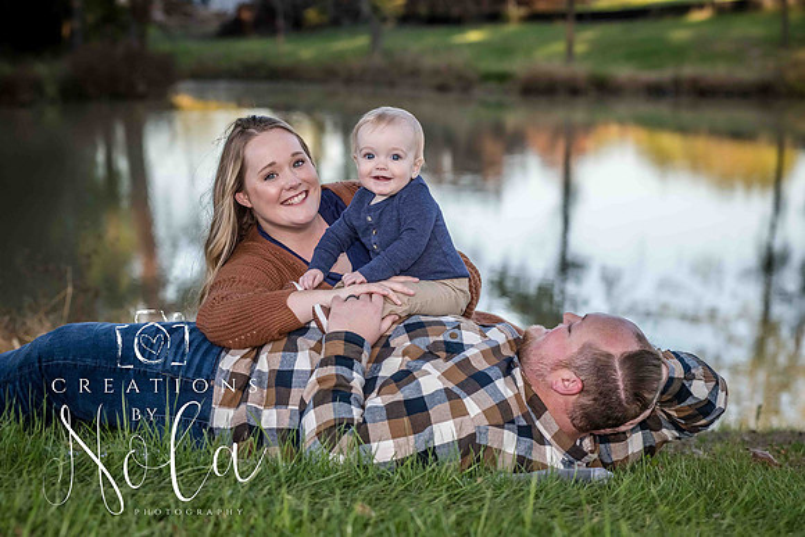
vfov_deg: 13.0
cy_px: 268
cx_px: 402
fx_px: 2348
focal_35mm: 105
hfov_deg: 19.5
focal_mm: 105
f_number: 5.6
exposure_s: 1/640
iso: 640
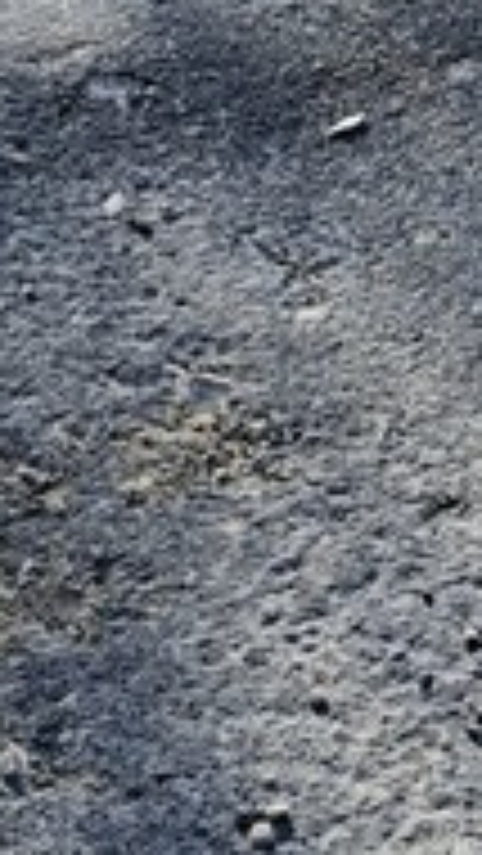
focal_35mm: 172
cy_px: -153
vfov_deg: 12.2
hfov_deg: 6.9
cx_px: 829
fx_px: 3905
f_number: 1.8
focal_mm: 4.69
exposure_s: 1/889
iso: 25
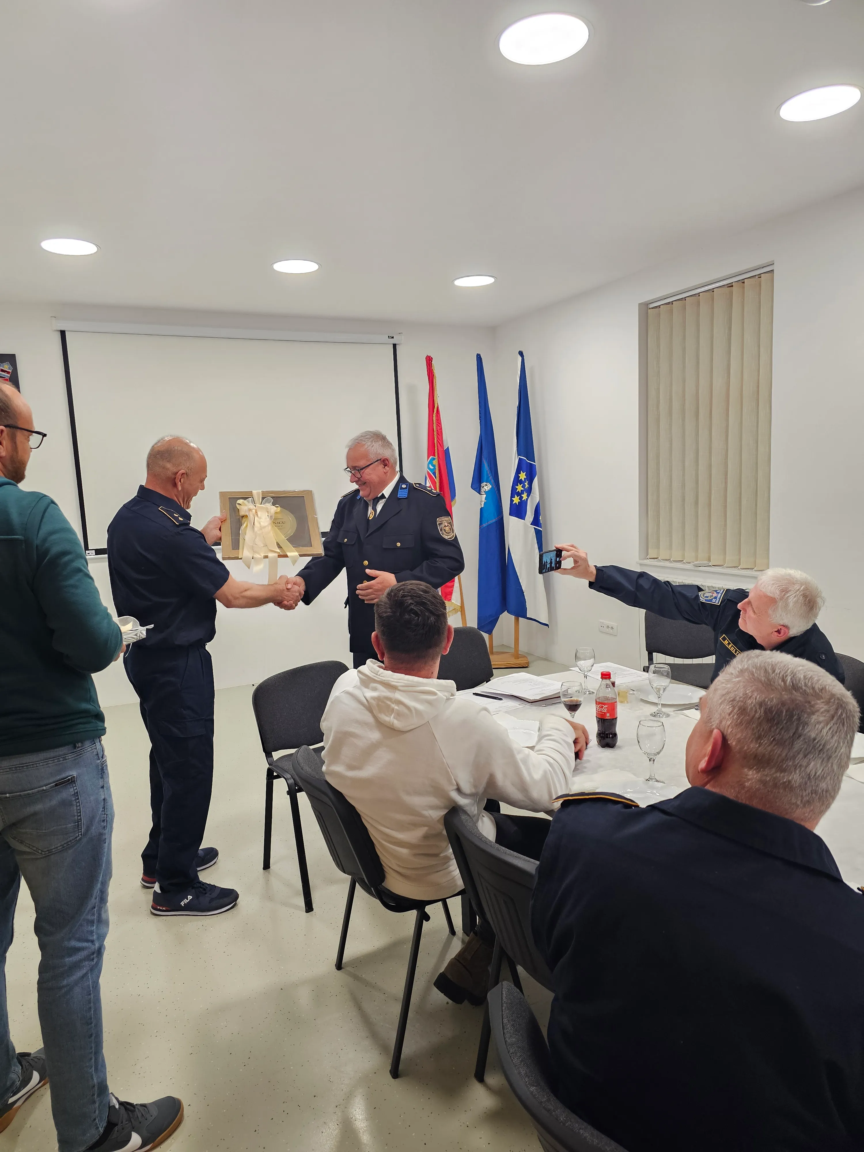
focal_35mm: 23
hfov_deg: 58.9
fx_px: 765
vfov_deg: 73.9
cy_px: 576
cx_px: 432
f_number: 1.7
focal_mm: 6.3
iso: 250
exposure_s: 1/100
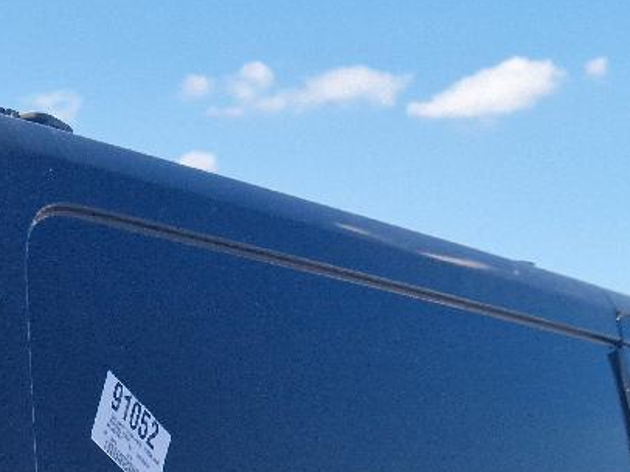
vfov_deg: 12.4
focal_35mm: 102
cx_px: 2
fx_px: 1855
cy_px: 1017
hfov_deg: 18.8
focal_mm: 5.4
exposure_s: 1/714
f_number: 1.8
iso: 50
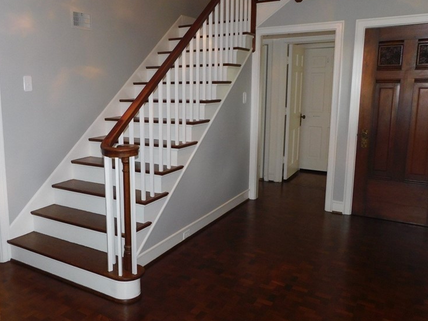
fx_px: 396
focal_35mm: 32
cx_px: 135
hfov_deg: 55.4
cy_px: 149
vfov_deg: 44.1
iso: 200
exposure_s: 1/30
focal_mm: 4
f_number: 3
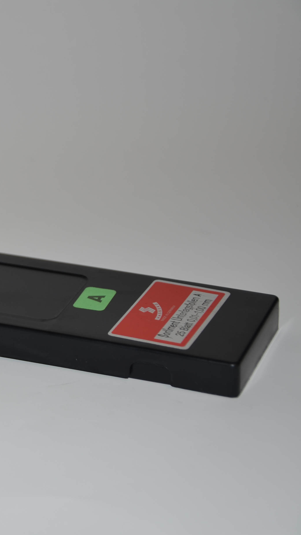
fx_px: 1617
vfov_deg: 18.8
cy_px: 267
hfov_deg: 10.4
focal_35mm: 114
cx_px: -101
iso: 110
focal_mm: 48
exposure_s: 1/80
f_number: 4.8
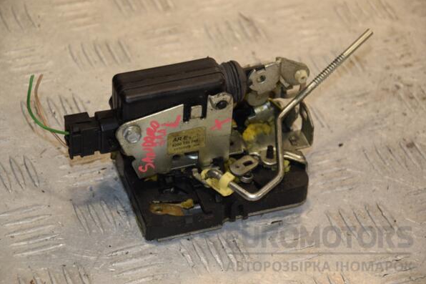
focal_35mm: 159
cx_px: 212
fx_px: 1875
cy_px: 142
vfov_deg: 8.7
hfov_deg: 13.0
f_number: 7.1
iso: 800
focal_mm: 105
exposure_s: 1/200
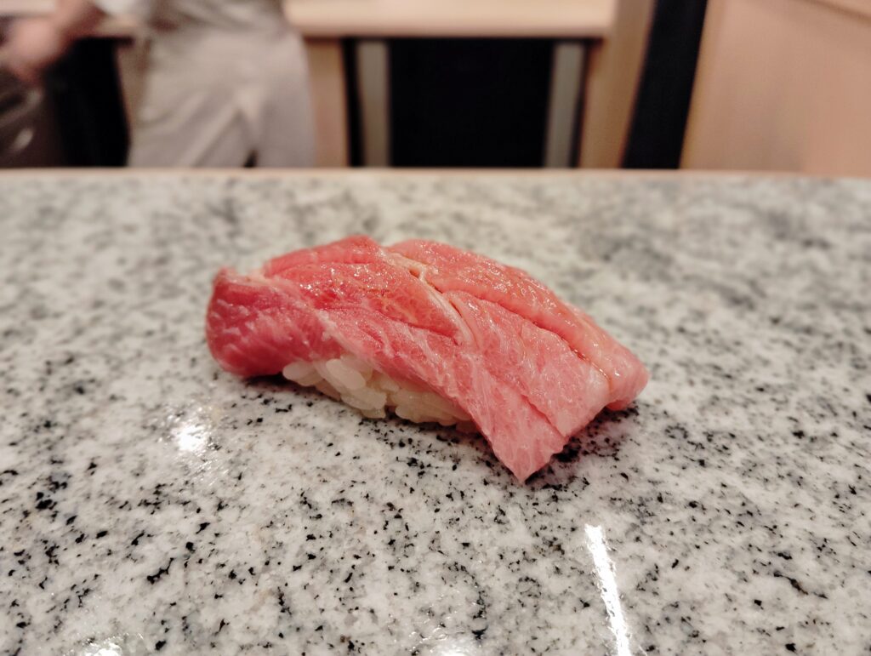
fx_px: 706
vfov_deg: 49.9
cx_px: 436
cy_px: 328
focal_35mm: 28
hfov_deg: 63.4
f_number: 1.8
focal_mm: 4.22
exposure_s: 1/33.3
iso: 167
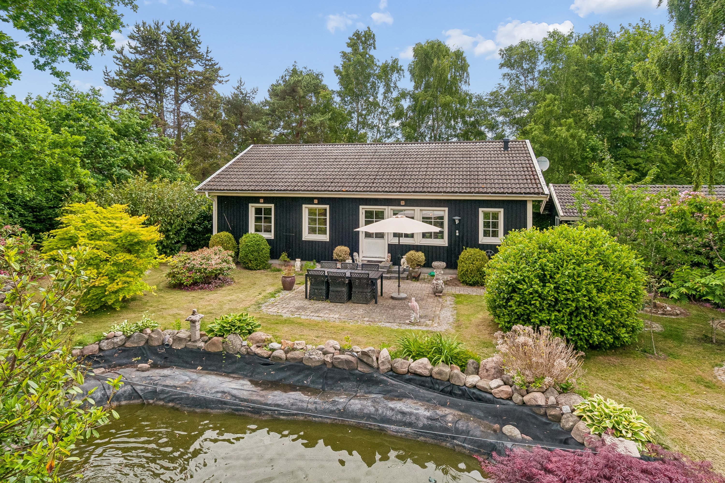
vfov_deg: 67.4
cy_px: 242
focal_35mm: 18
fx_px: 362
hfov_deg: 90.0
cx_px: 362
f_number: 10
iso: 400
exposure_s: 1/250
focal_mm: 12
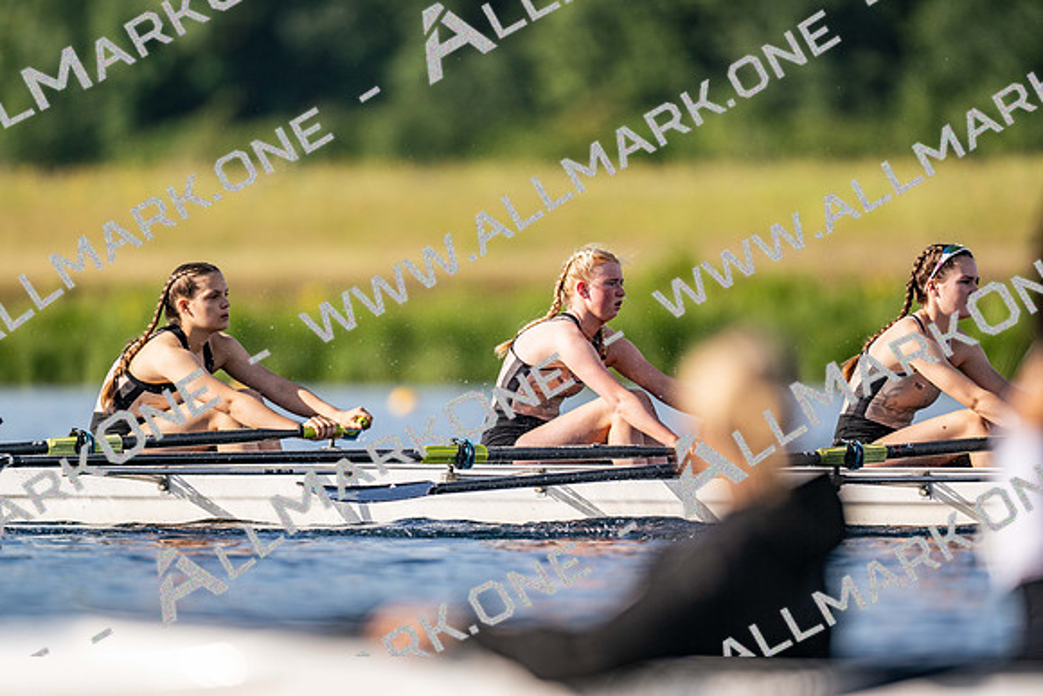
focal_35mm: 600
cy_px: 348
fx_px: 17387
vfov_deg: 2.3
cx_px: 522
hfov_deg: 3.4
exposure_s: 1/2500
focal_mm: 600
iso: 280
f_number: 4
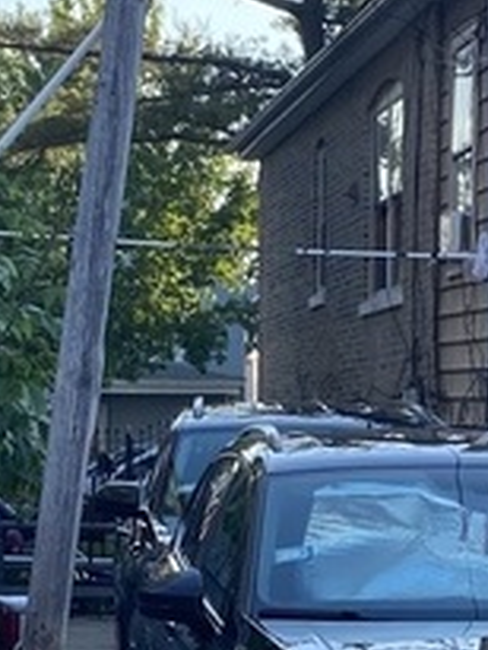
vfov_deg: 14.2
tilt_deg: -2.4
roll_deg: -0.9
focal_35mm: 137
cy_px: 593
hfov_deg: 10.7
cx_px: 520
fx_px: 2572
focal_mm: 4.25
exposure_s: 1/1170
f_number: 1.8
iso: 32
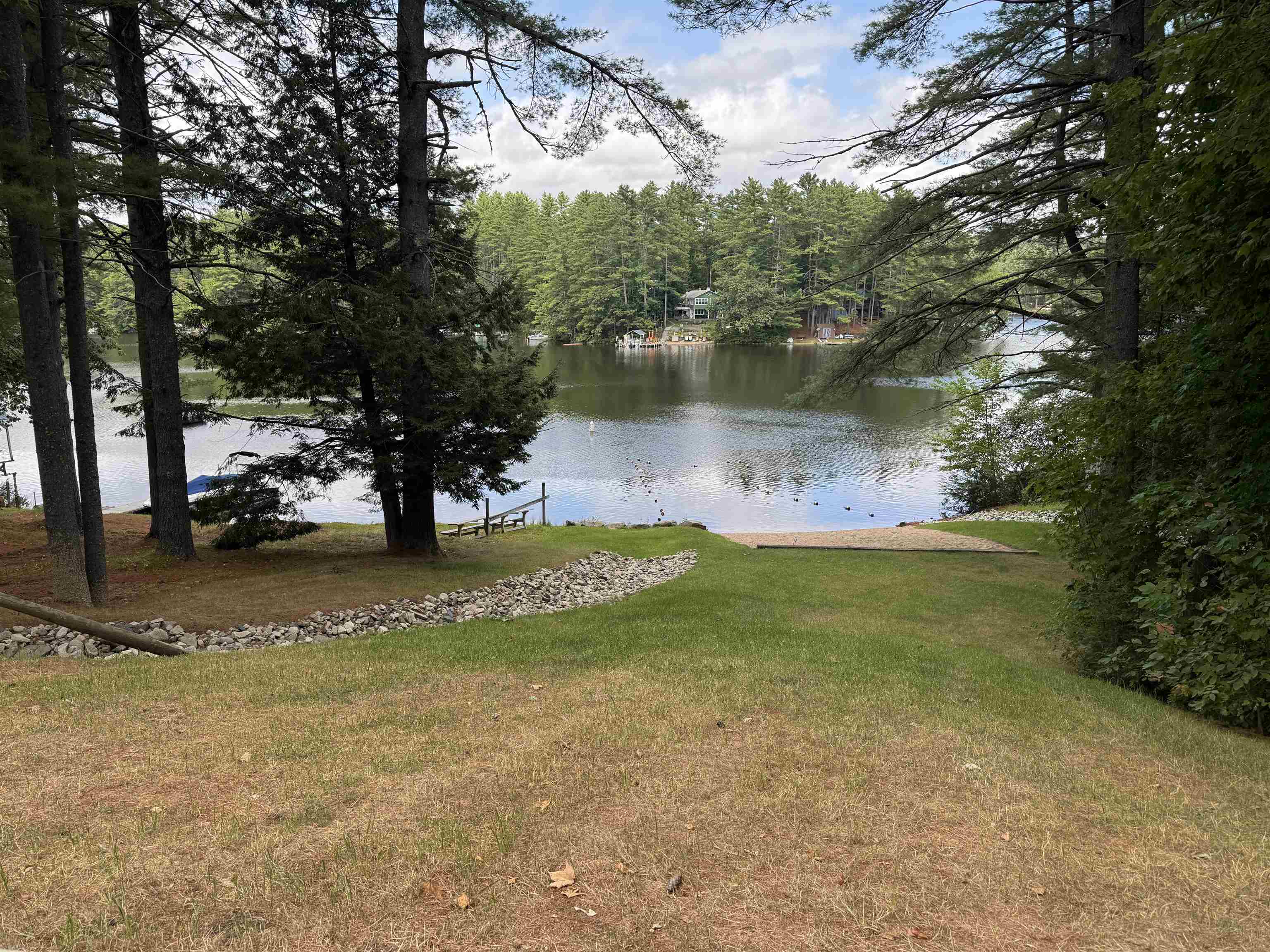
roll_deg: +1.1
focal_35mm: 24
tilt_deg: -11.3
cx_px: 635
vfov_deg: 56.8
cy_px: 476
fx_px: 881
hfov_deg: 71.6
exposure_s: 1/925
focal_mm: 6.76
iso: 80
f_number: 1.78
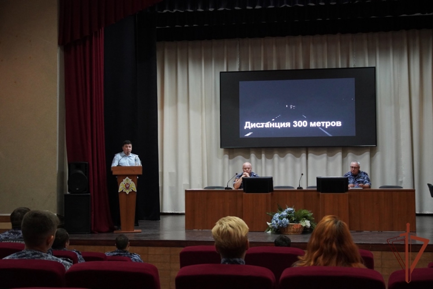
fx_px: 632
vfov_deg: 25.8
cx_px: 216
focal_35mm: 52
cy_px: 144
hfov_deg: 37.8
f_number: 4.5
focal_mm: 35
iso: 2500
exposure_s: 1/60
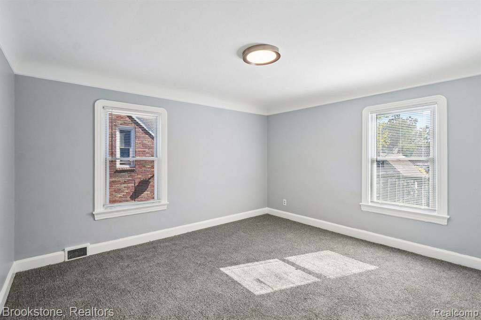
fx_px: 200
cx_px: 240
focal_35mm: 15
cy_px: 160
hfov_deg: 100.4
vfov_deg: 77.3
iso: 160
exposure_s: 1/30
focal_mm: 10
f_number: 8
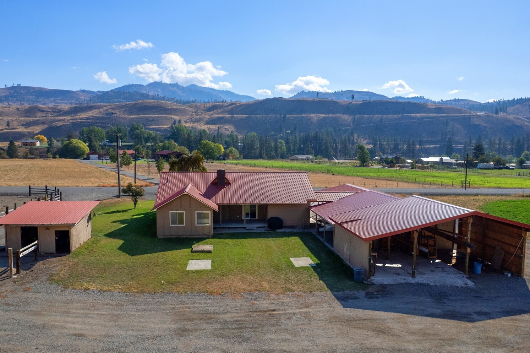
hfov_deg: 71.5
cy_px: 181
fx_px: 368
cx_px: 256
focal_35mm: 25
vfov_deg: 51.2
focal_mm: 8.38
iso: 200
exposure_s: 1/5000
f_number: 2.8
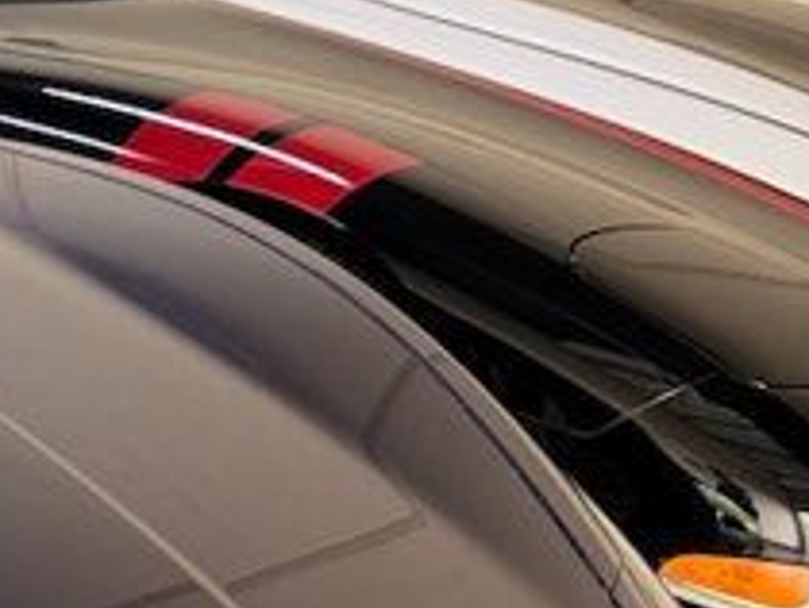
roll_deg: -1.3
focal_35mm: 117
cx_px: -786
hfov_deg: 14.2
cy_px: 681
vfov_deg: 12.5
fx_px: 2737
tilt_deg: -23.5
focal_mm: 6.76
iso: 250
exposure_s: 1/60
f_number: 1.78
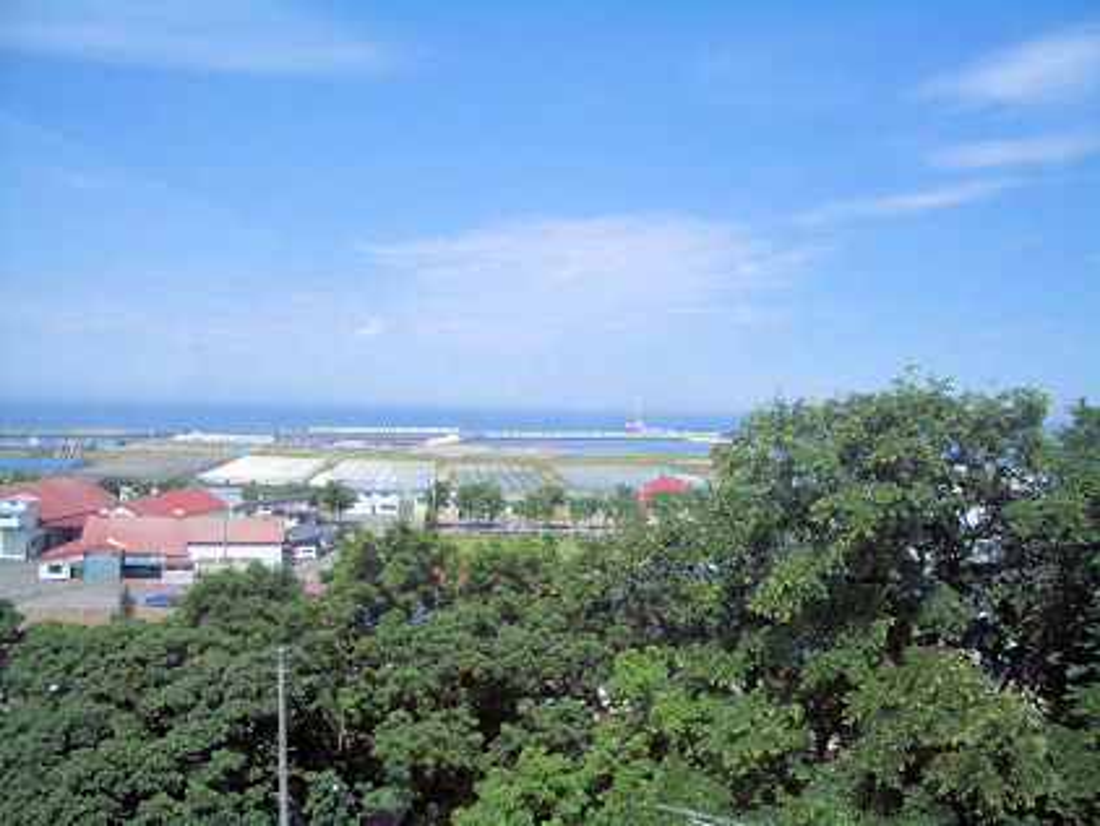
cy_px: 413
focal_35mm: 35
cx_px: 550
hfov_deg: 52.6
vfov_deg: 40.7
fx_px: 1113
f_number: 4.3
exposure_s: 1/800
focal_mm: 5.8
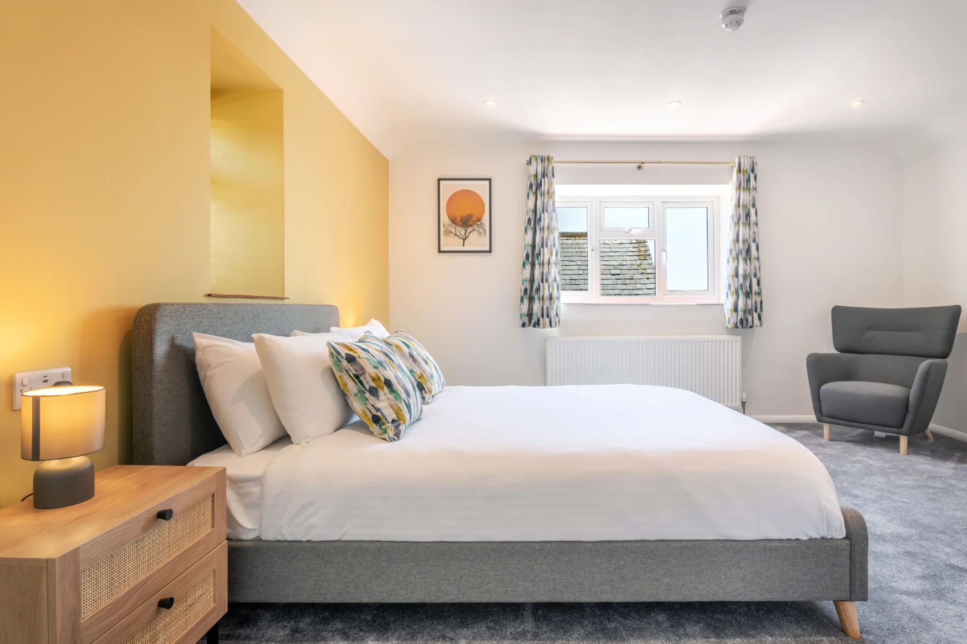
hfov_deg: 86.9
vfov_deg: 64.6
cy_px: 322
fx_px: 510
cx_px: 484
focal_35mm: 19
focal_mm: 19
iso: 100
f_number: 8
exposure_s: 1/200
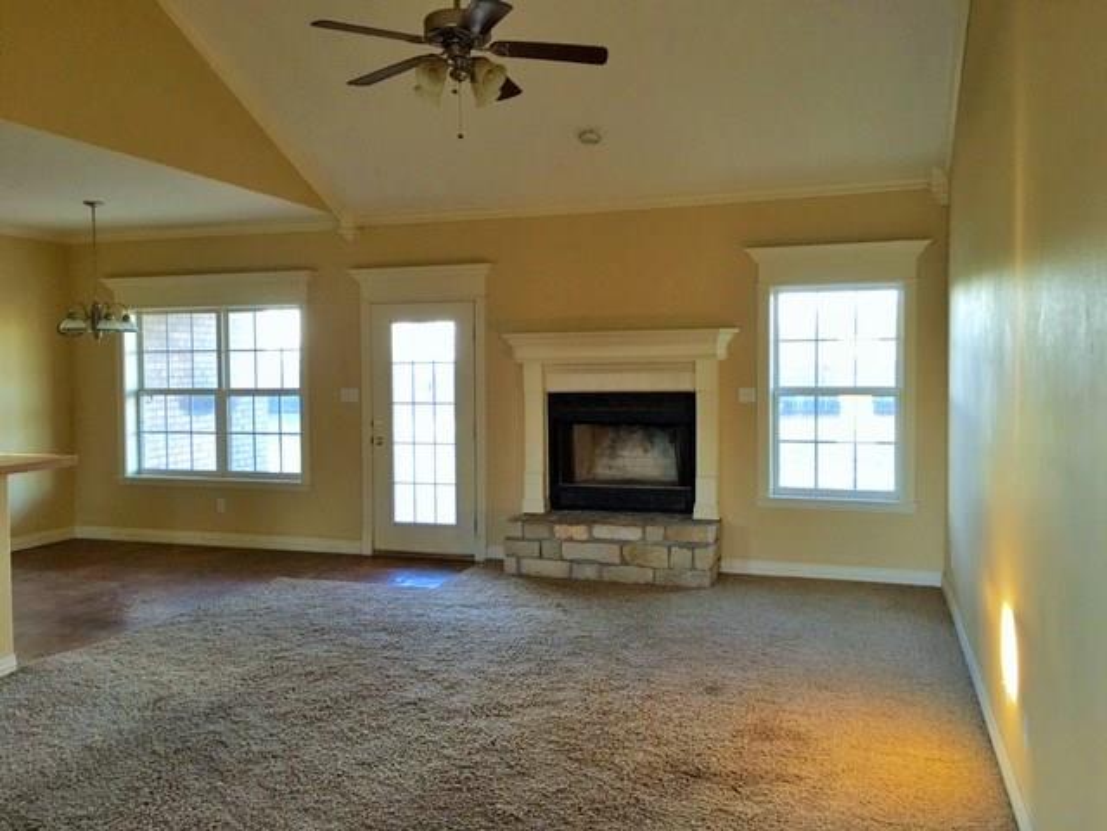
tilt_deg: -2.0
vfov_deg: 48.2
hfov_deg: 61.7
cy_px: 416
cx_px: 554
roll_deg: +0.2
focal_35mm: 29
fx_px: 927
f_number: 2.2
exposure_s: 1/15
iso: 40
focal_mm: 4.15
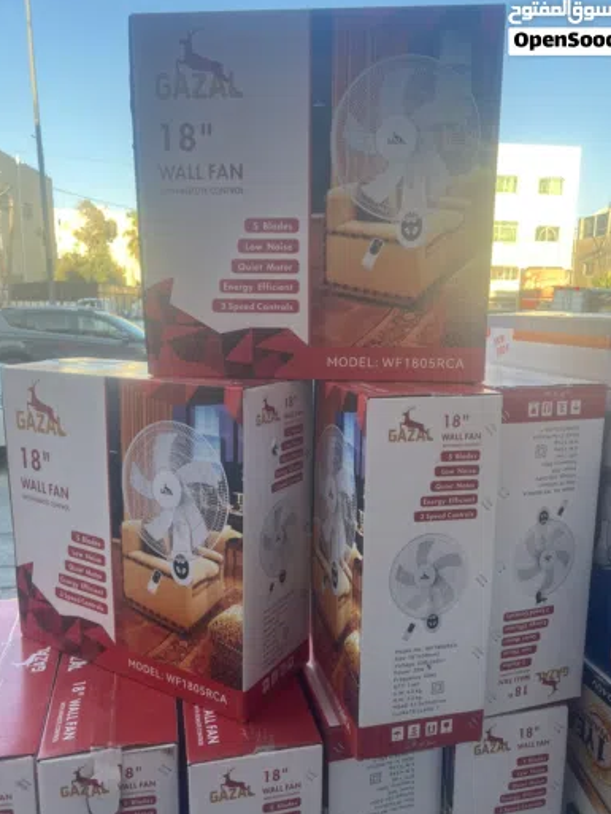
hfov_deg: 51.4
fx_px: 635
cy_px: 415
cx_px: 313
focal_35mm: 27
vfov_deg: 65.3
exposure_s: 1/241
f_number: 1.5
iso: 40
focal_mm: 5.7
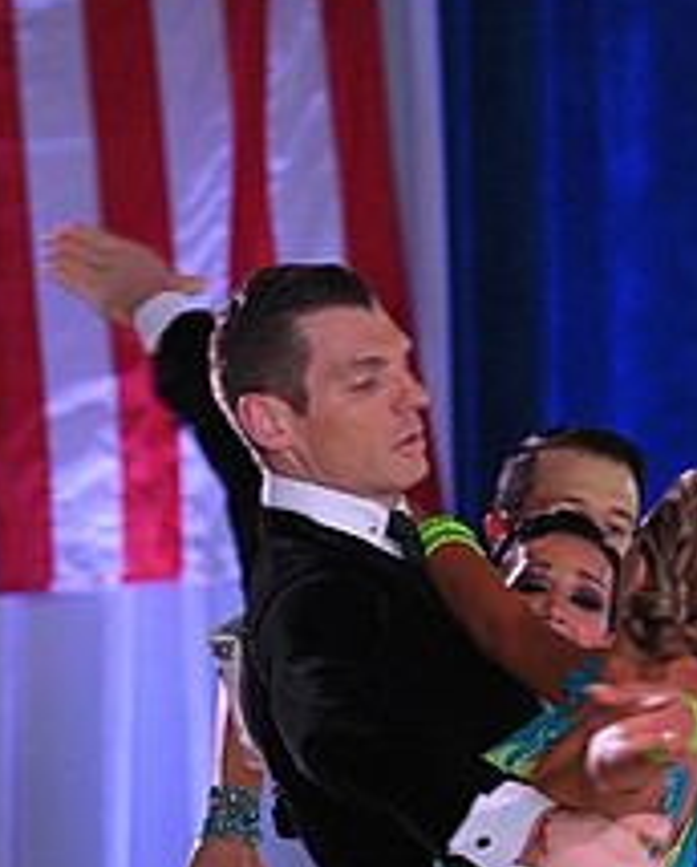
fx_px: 10774
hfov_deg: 3.7
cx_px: 428
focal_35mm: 419
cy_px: 1118
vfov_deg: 4.6
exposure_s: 1/200
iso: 1600
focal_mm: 165
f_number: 5.6
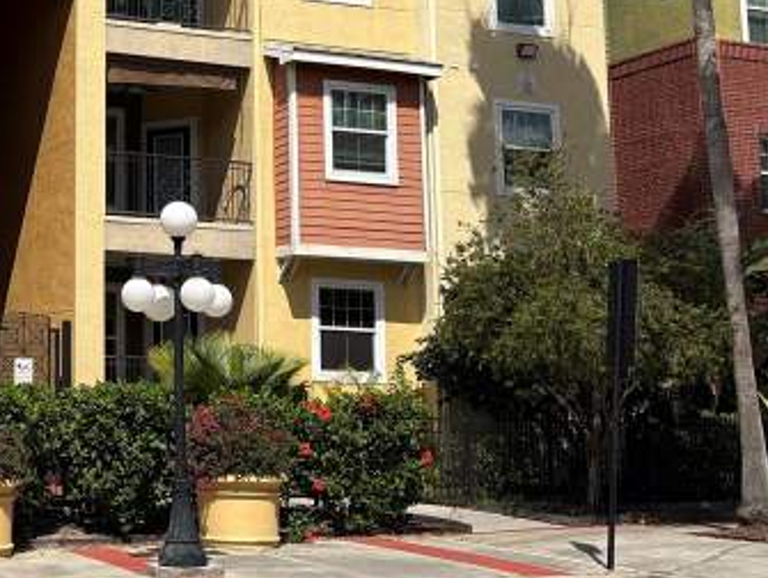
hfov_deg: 29.1
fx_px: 1377
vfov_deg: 23.5
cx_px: 0
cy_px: 165
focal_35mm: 62
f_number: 1.6
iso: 50
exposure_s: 1/5814
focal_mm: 5.96
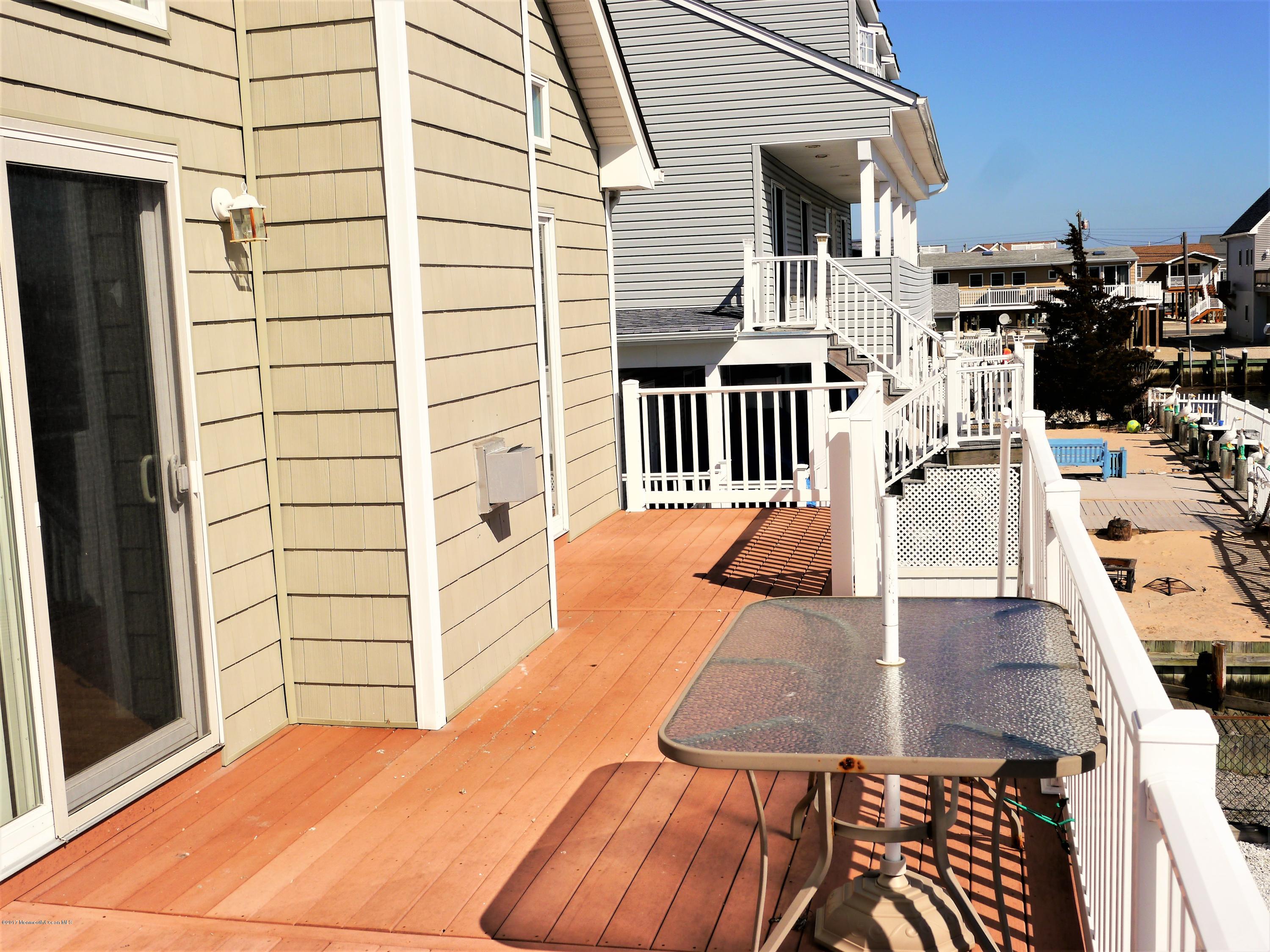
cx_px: 635
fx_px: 1468
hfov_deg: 46.8
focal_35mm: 40
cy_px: 476
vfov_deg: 36.0
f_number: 11
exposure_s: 1/640
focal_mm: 20
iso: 160
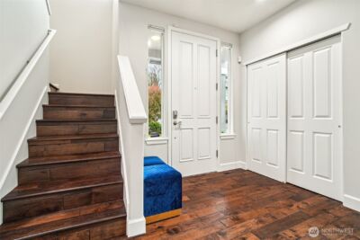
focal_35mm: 16
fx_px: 160
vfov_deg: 73.8
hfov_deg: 96.7
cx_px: 180
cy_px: 120
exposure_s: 1/30
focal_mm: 16
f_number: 8
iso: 1600
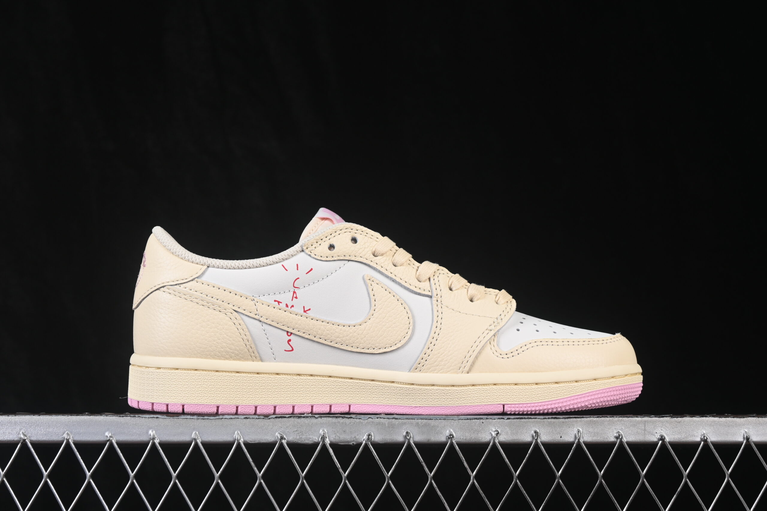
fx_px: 1598
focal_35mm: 75
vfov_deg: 18.2
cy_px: 256
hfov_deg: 27.0
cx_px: 384
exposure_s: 1/80
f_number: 8
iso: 160
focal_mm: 50
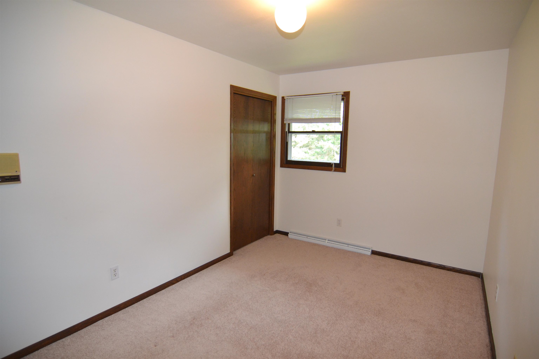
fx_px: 269
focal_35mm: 18
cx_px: 270
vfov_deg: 67.4
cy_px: 180
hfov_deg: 90.0
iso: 1000
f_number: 4
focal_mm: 12
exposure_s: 1/60
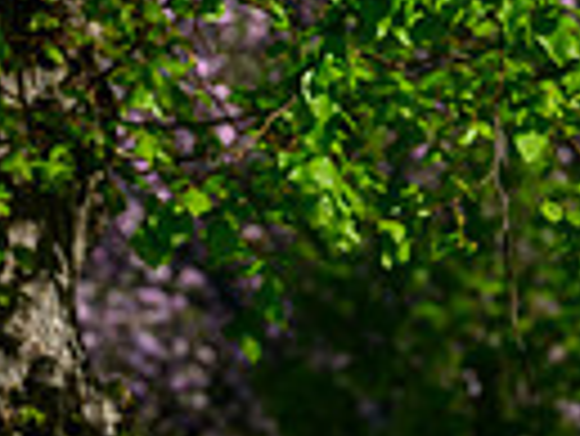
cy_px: 791
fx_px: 15161
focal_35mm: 904
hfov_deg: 2.2
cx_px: -674
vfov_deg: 1.6
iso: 500
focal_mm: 160
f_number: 8
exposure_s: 1/1600
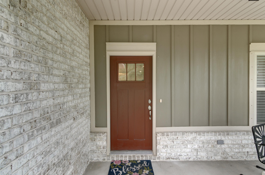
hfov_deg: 95.1
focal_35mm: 16
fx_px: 121
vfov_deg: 71.8
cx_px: 132
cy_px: 88
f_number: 11
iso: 100
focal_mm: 11
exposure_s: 1/8
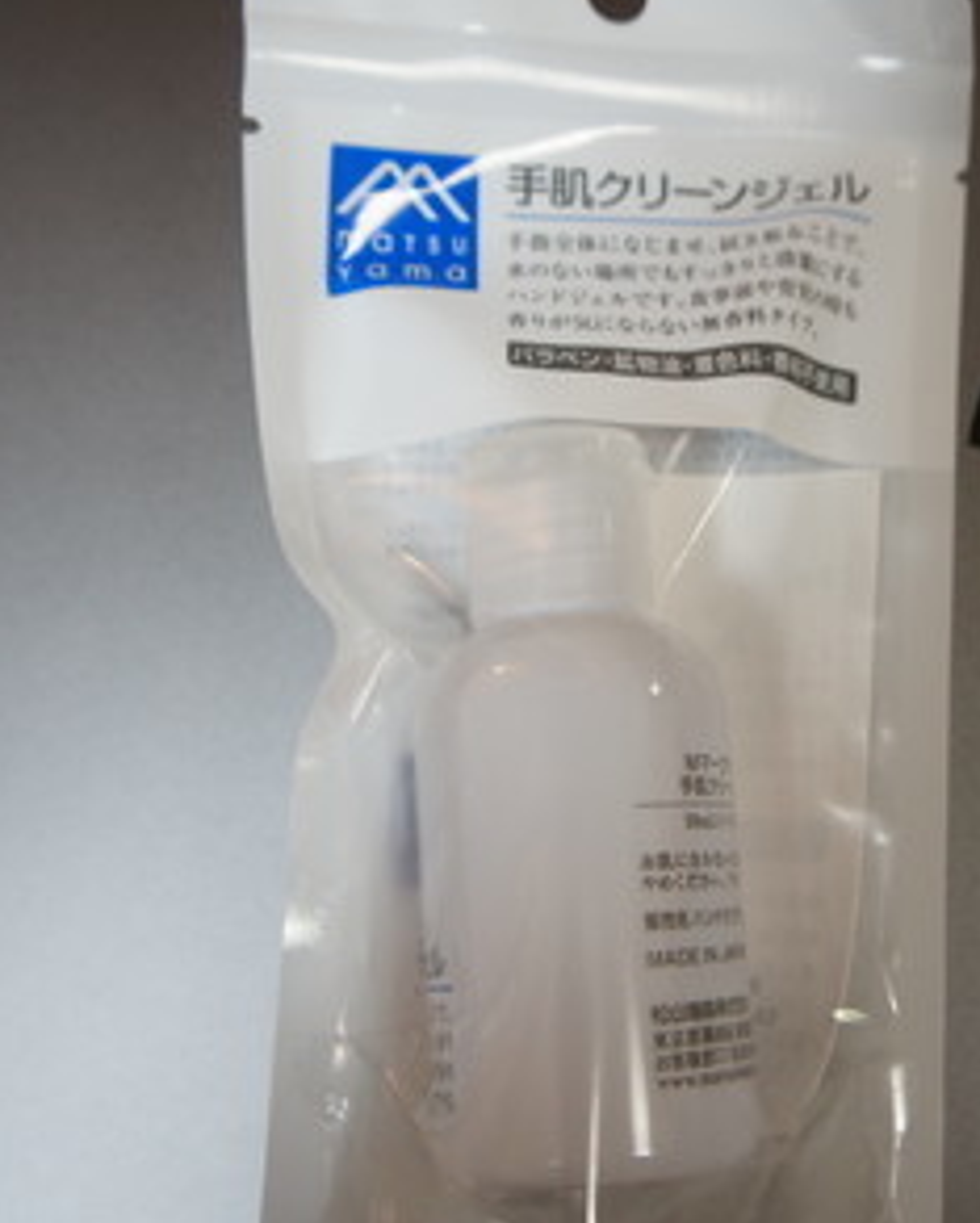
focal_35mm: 52
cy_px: 618
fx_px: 1883
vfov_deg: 36.0
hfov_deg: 28.9
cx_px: 687
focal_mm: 24
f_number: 4
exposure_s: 1/60
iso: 800
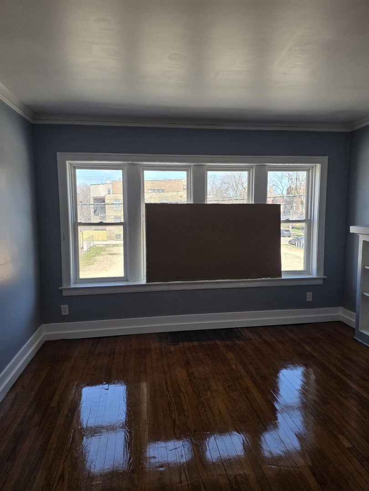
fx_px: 327
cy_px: 246
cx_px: 184
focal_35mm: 23
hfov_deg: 58.9
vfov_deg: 73.9
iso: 40
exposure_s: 1/359
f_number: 1.7
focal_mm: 6.25
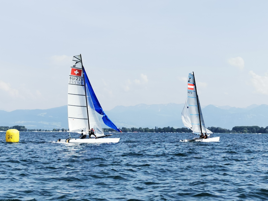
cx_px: 134
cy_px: 100
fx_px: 511
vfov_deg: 22.3
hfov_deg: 29.4
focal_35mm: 66
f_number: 1.6
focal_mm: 5.56
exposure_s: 1/3367
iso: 50
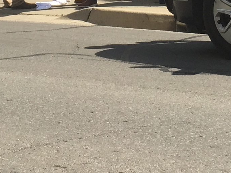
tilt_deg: +5.3
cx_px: 99
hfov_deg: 14.3
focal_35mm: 138
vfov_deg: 9.9
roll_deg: -1.2
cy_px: -191
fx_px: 921
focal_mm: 4.15
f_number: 2.2
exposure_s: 1/1647
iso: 32
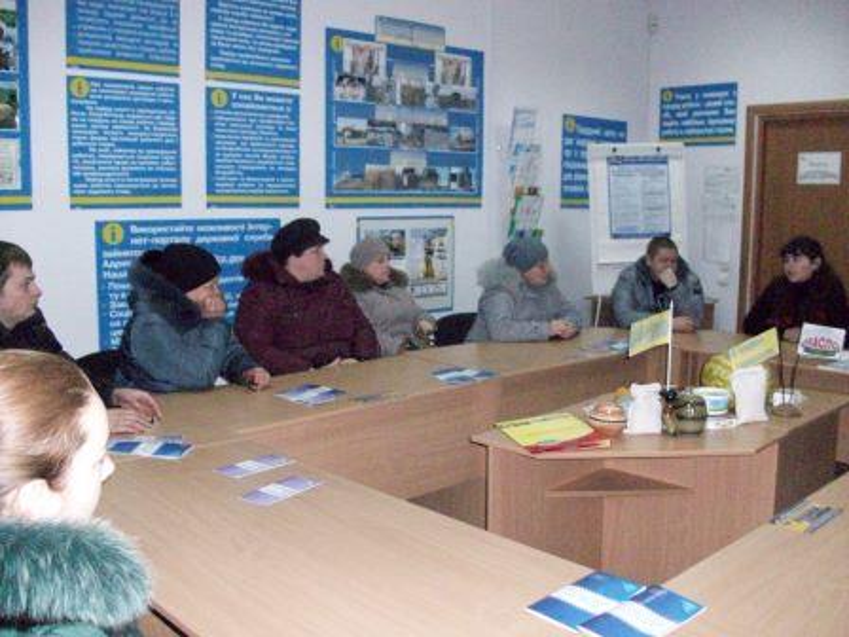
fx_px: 834
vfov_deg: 41.8
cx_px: 424
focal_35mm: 34
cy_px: 318
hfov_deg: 54.0
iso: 800
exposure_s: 1/128
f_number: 2.8
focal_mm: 5.7
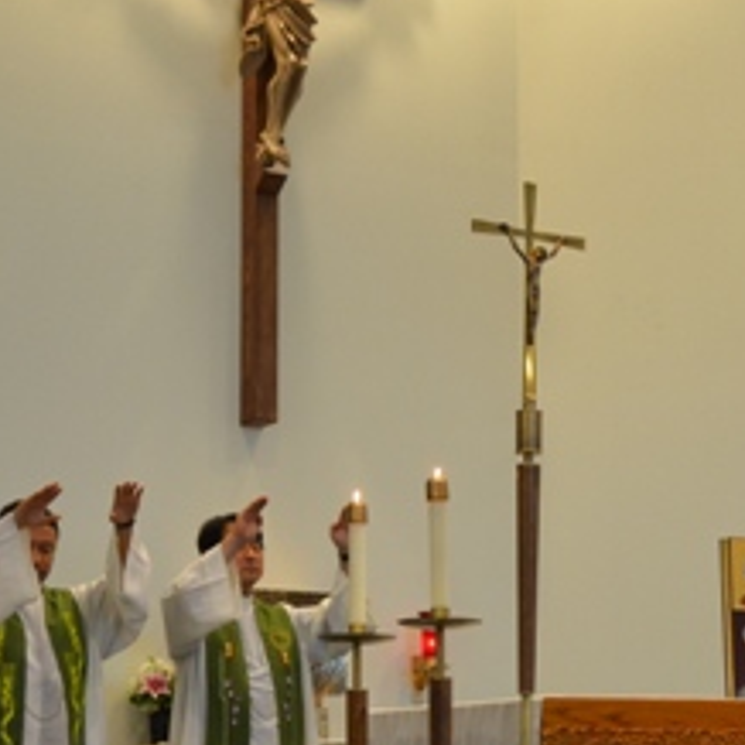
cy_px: 646
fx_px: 1997
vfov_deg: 20.8
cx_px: 673
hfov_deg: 20.7
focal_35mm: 82
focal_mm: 22
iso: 800
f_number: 3.8
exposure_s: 1/60
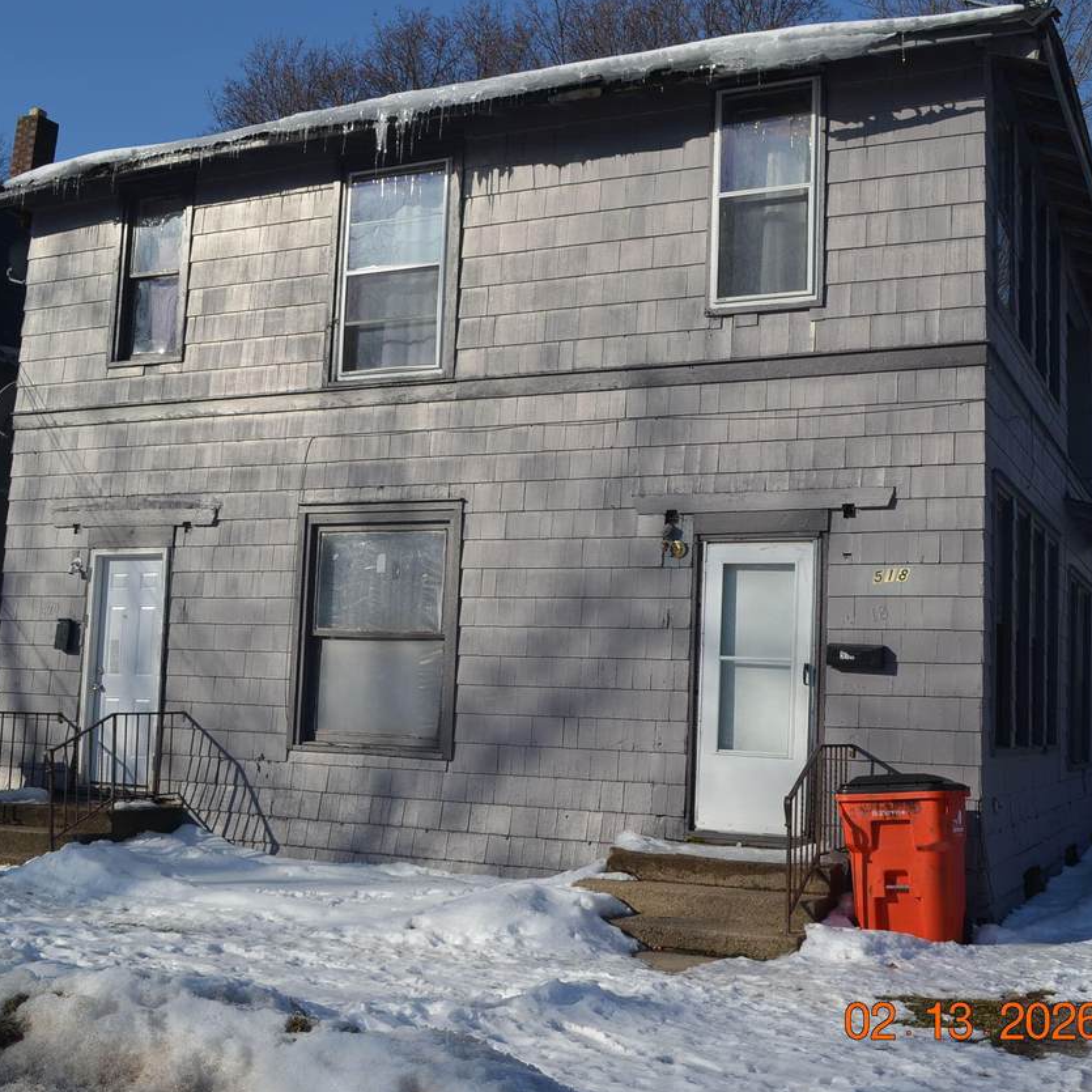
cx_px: 579
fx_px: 1392
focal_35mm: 39
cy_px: 551
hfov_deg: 42.8
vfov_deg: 42.8
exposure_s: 1/250
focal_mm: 20
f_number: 8
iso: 125
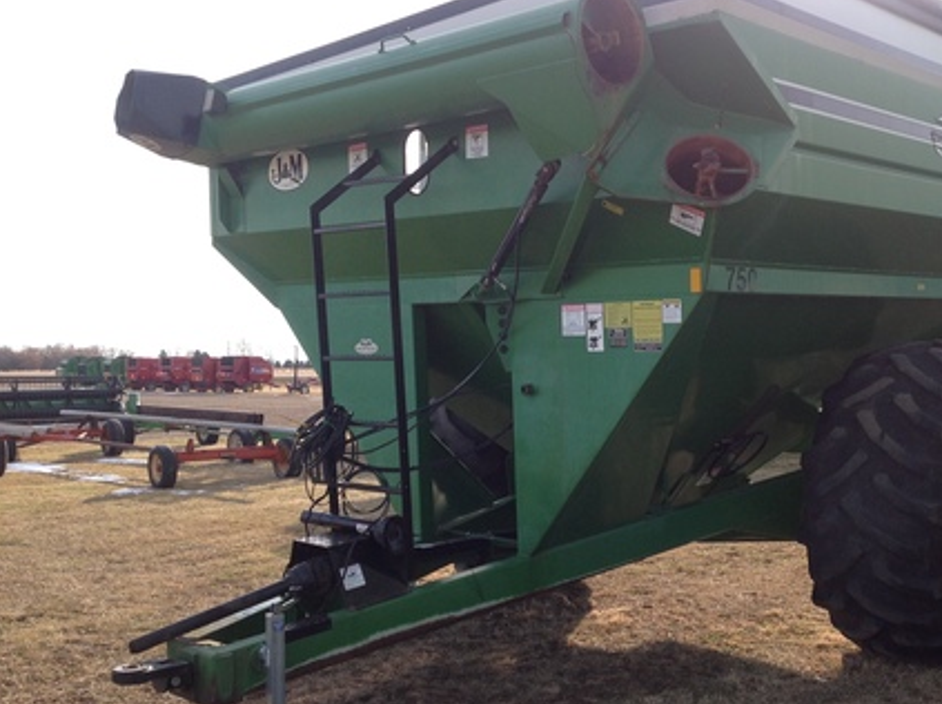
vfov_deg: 32.1
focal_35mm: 45
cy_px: 385
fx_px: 1223
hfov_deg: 41.7
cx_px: 604
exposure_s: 1/581
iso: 50
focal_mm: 4.28
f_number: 2.4
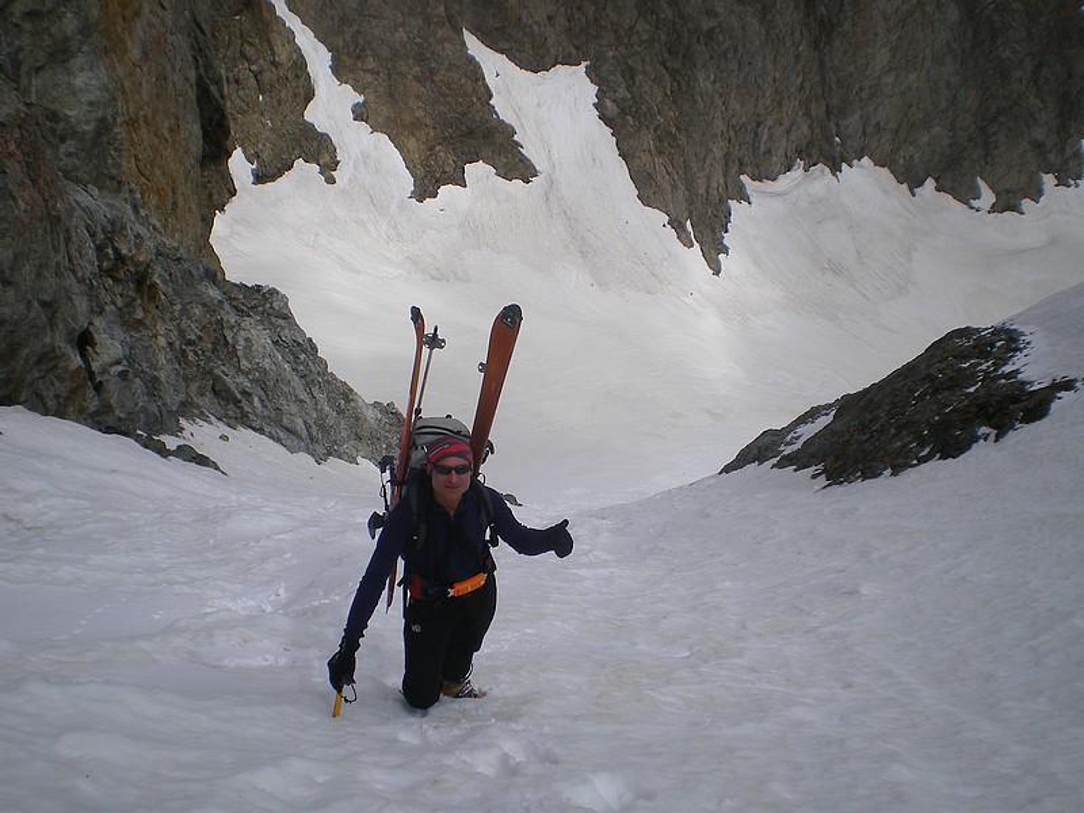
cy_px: 406
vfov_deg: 37.7
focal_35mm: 38
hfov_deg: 49.0
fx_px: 1190
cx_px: 542
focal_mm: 6.3
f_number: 4.6
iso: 64
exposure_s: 1/1250
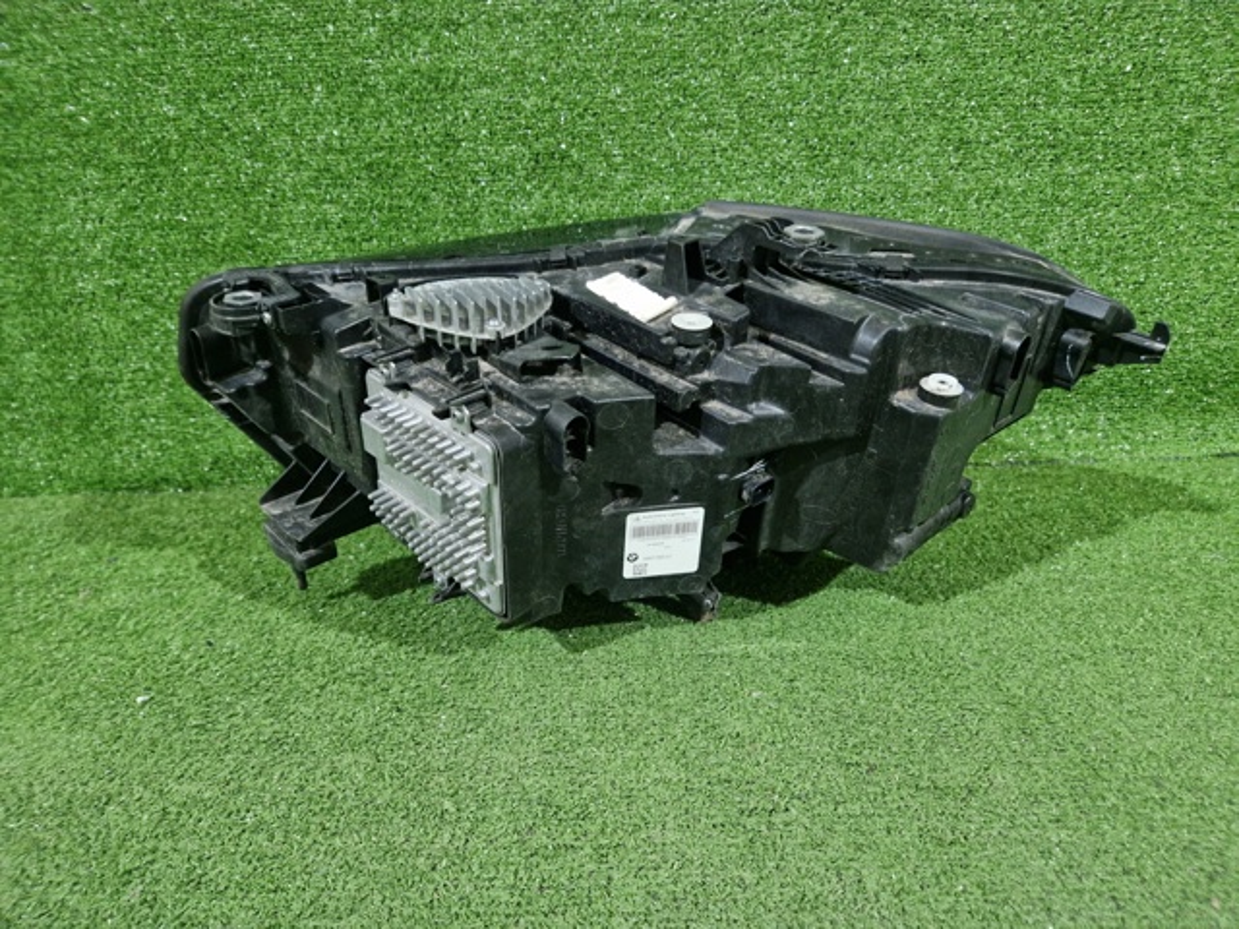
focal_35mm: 23
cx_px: 620
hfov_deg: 73.9
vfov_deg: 58.9
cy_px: 464
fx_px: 823
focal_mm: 5.4
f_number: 1.8
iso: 1000
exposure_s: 1/100
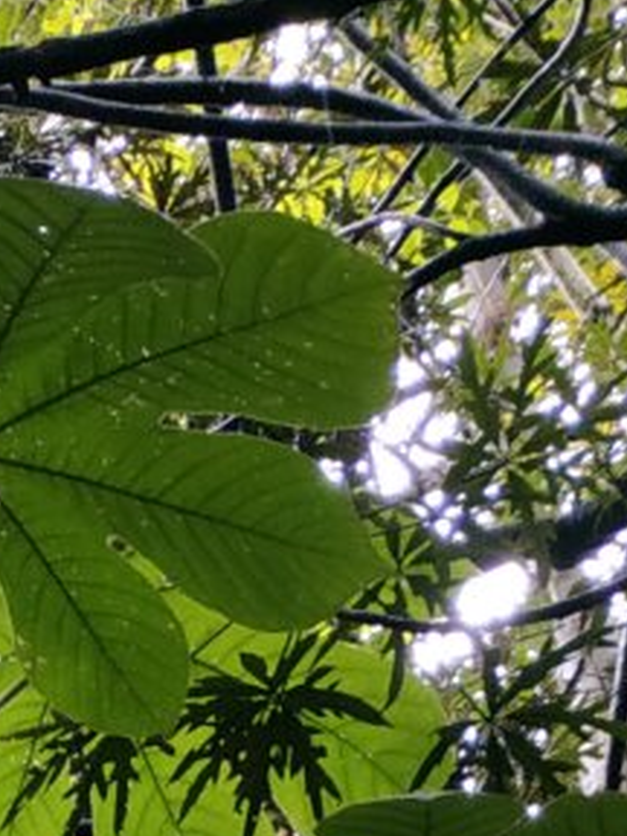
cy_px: 1550
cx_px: -226
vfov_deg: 16.2
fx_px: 2415
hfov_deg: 14.1
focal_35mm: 100
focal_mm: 3.94
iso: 250
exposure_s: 1/30
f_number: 1.9
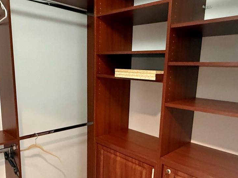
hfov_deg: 58.4
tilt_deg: -9.6
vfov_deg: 45.1
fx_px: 213
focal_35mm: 31
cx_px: 119
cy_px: 110
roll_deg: -1.4
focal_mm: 2.22
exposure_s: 1/60
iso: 800
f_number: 2.2
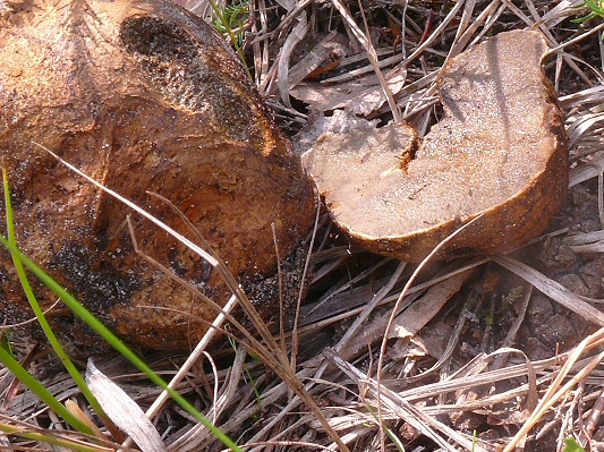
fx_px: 802
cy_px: 159
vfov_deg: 31.3
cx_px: 220
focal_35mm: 46
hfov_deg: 40.9
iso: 100
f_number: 11
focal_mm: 7.4
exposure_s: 1/6
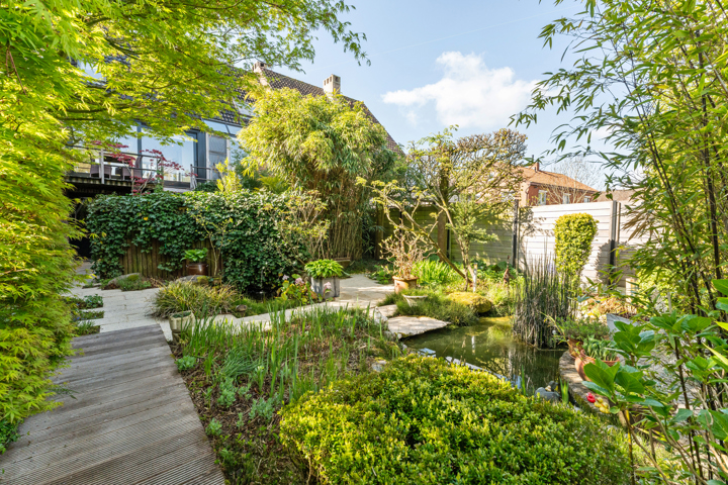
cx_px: 364
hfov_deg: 99.6
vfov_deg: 76.6
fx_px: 307
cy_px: 242
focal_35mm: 15
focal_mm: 15.2
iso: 1250
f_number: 11
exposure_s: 1/320
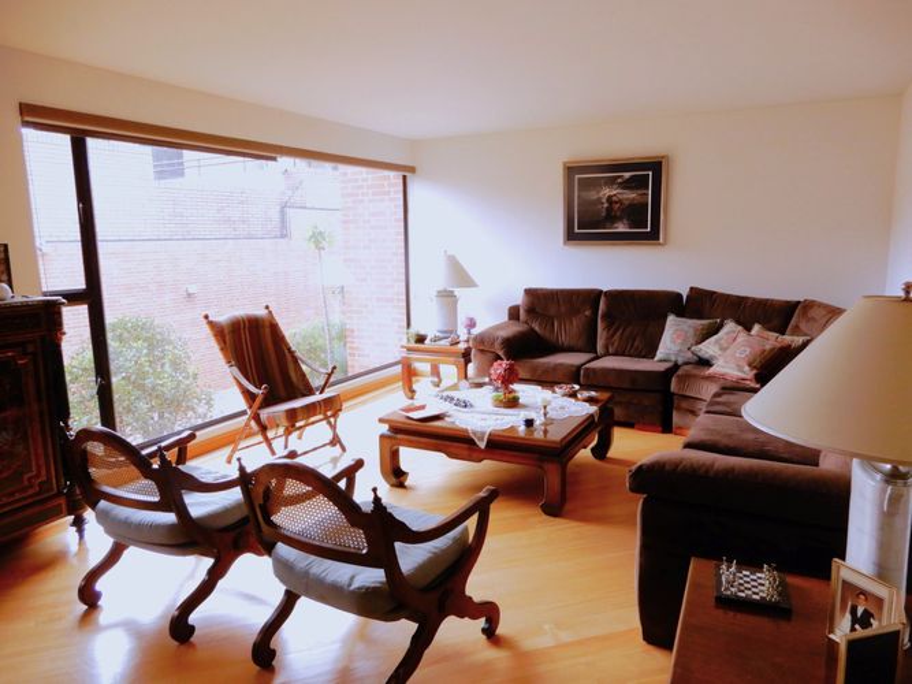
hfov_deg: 71.6
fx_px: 632
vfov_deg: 56.8
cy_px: 342
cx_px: 456
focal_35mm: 24
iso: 200
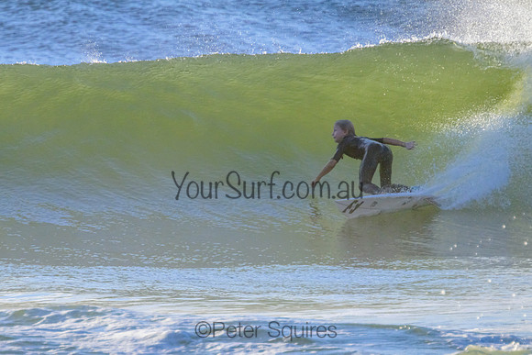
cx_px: 179
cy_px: 177
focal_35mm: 1098
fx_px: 16229
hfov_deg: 1.9
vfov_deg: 1.3
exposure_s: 1/2000
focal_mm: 800
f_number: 11
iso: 1800
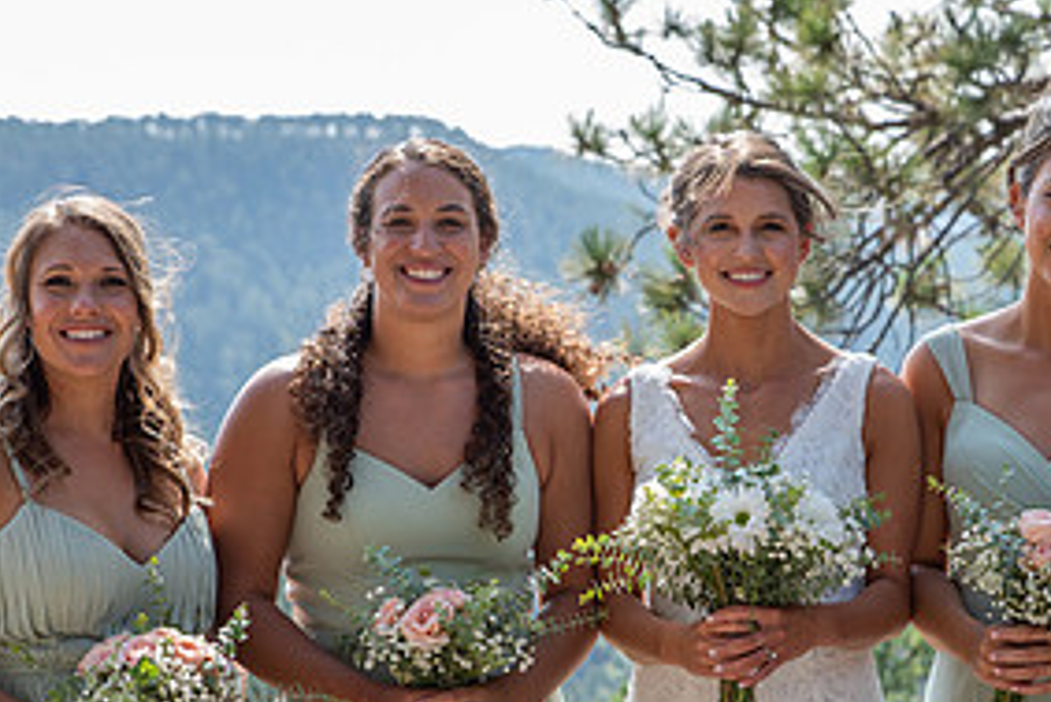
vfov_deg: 11.5
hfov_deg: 17.1
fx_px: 3476
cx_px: 739
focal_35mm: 119
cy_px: 492
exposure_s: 1/160
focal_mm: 58
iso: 125
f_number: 4.5
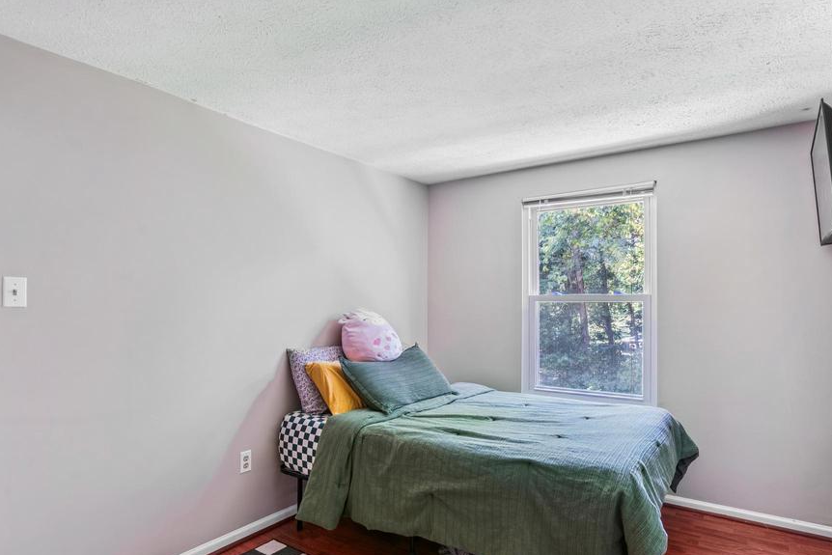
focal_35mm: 19
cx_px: 429
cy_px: 326
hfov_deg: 86.9
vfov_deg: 64.1
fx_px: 439
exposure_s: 2
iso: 100
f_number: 8
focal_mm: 16
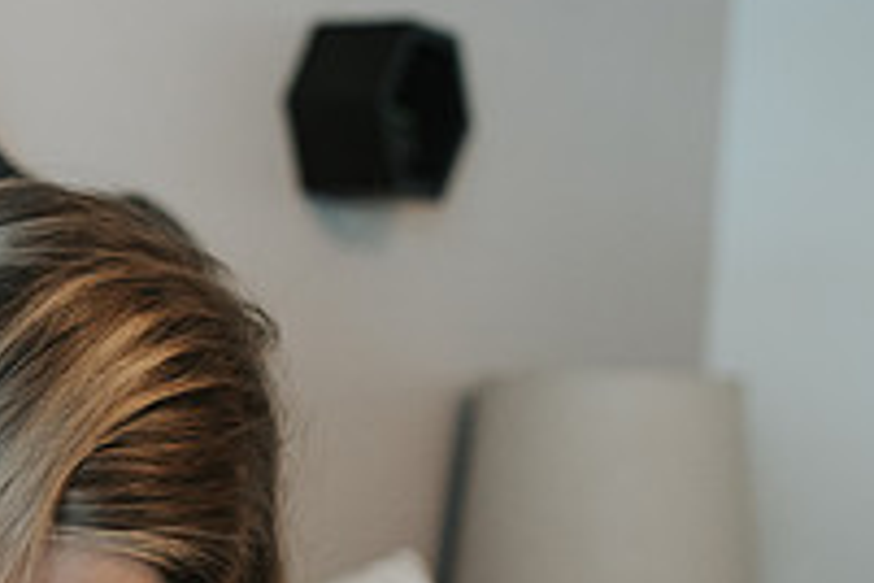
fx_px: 2452
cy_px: 777
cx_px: -104
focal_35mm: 101
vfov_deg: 13.1
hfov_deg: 19.3
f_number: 2.8
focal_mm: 35
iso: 1000
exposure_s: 1/250
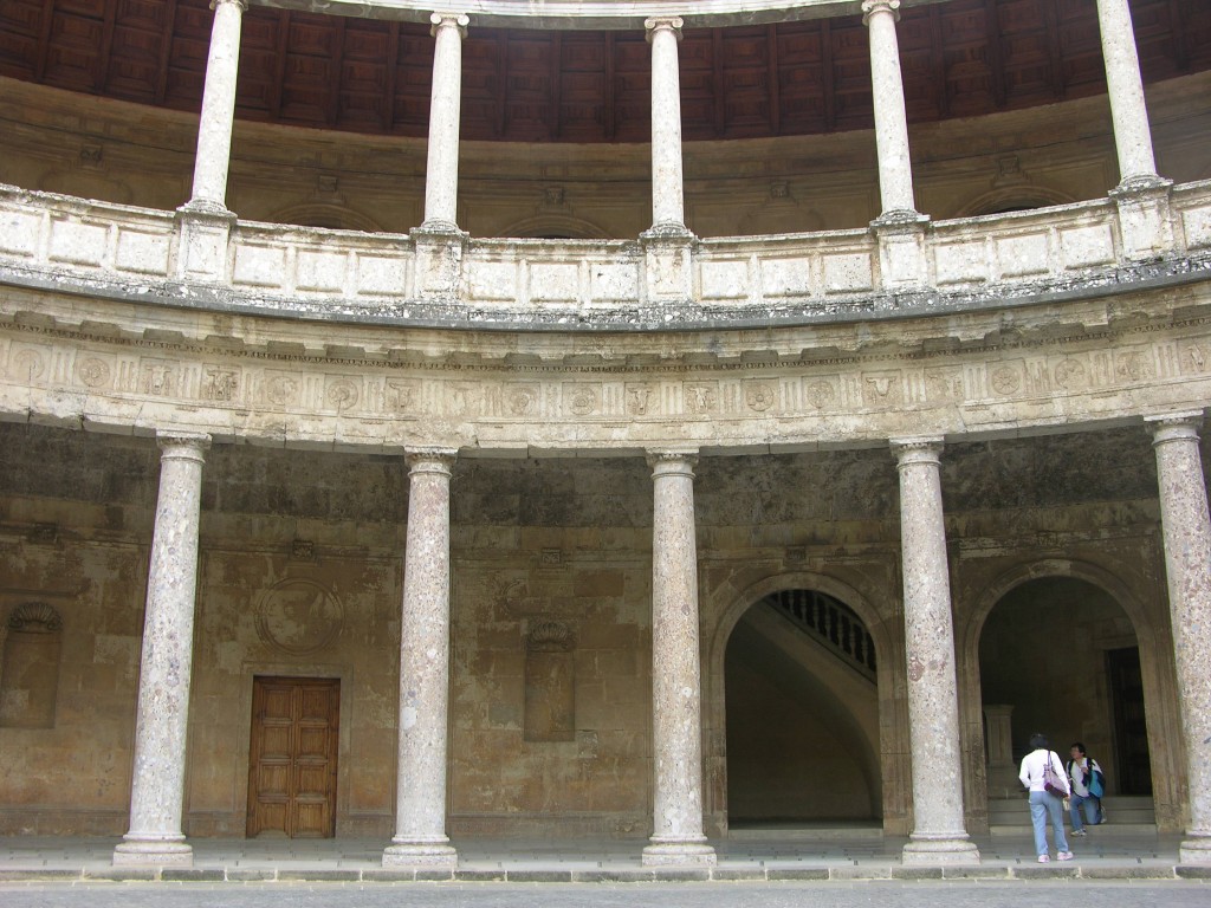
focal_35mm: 35
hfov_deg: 52.6
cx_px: 606
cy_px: 454
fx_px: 1224
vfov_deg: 40.7
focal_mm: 8.9
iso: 50
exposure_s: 1/62.5
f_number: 3.5
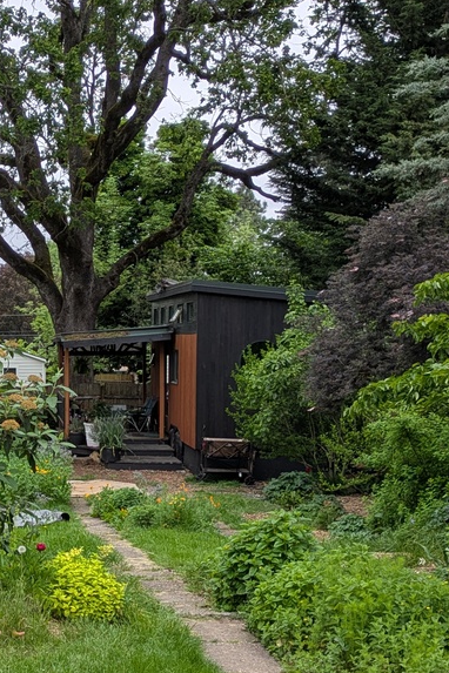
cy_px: 391
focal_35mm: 63
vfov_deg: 31.8
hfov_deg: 20.8
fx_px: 1179
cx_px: -2
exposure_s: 1/597
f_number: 1.89
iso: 42
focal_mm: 5.43
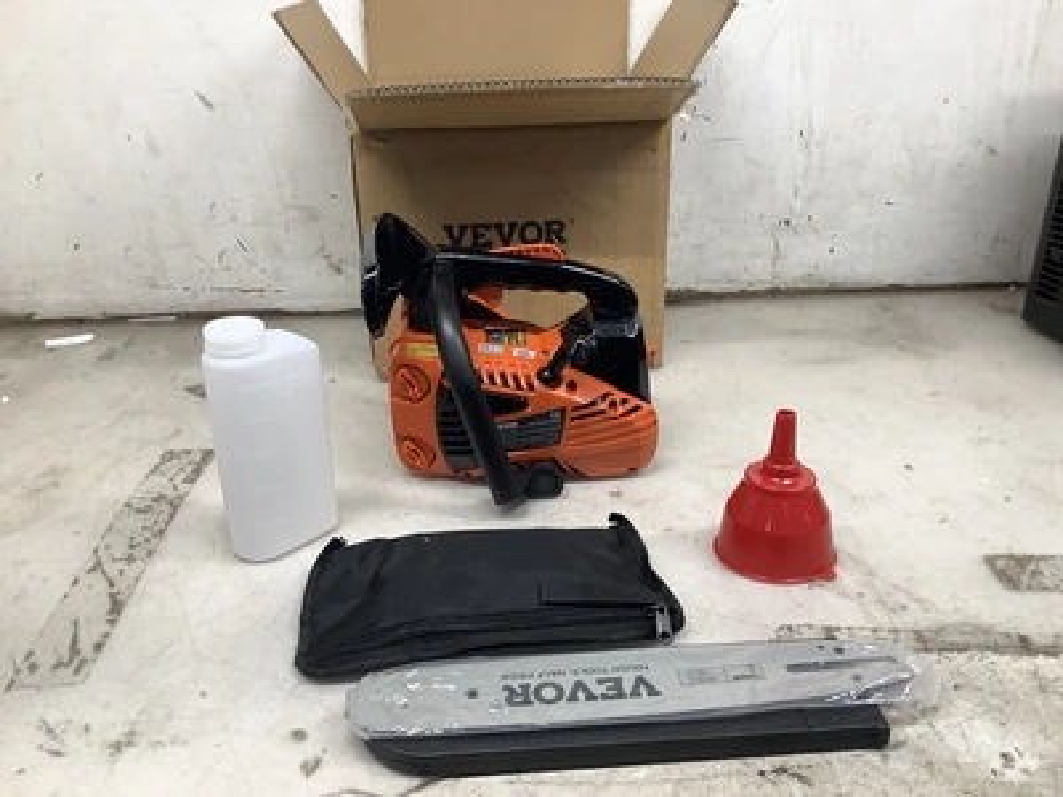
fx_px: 952
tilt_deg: -25.0
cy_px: 398
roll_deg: +3.4
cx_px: 532
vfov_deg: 45.4
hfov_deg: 58.4
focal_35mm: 31
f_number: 2.4
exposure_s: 1/60
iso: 50
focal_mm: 3.3
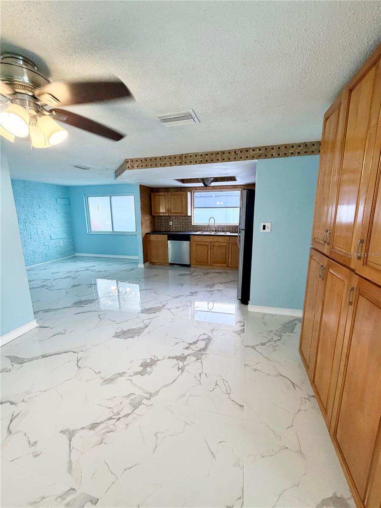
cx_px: 190
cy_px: 254
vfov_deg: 102.1
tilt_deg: -11.5
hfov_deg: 85.7
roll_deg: +0.2
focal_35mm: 14
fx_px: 205
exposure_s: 1/120
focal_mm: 2.22
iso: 320
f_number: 2.2
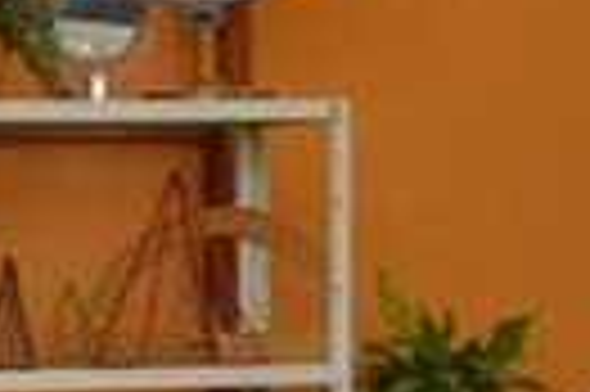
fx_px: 5254
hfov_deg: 6.2
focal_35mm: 321
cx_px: -784
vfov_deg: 4.2
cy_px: 770
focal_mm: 40
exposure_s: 1/60
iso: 560
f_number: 5
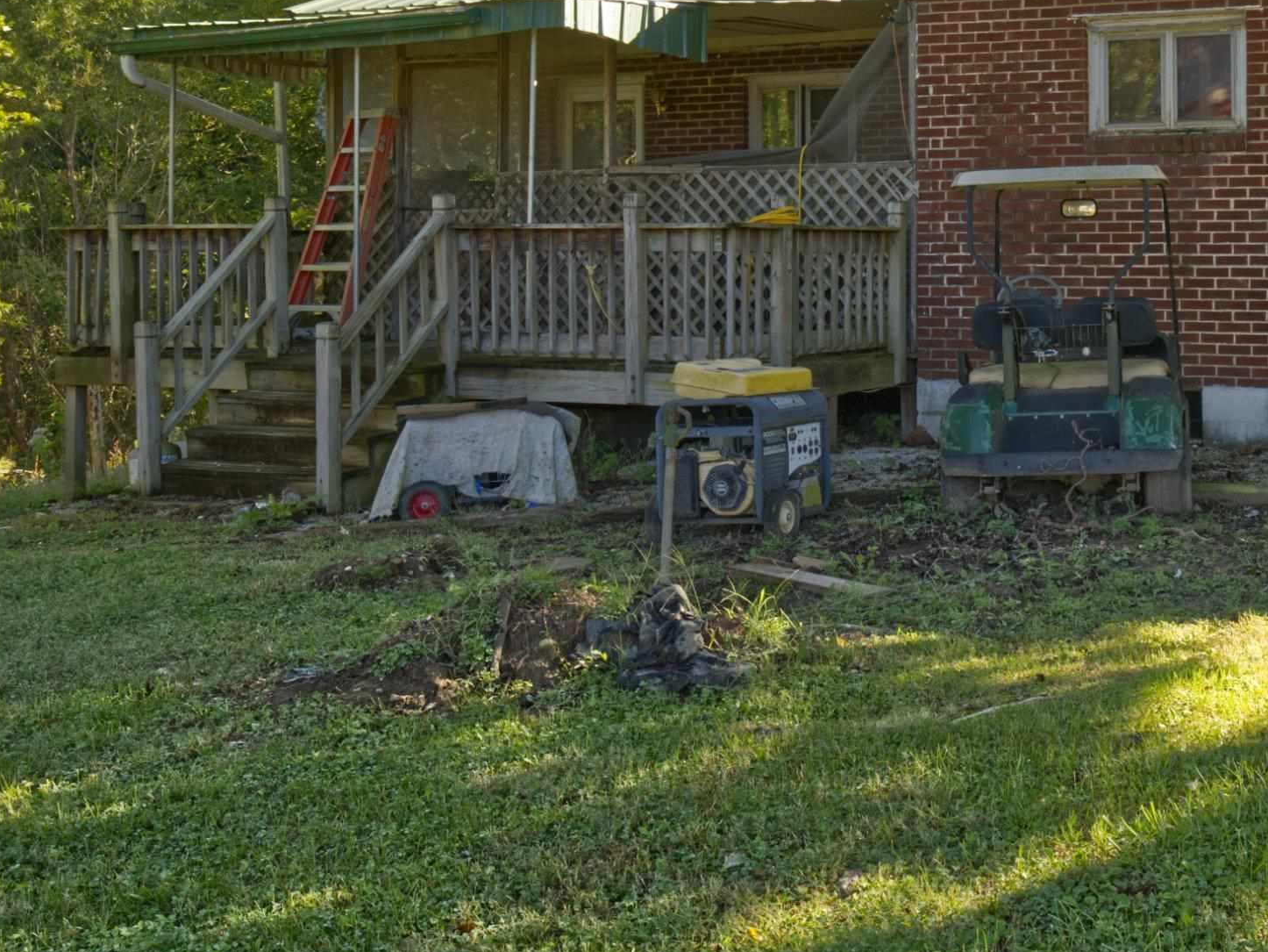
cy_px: 170
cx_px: 1086
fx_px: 1795
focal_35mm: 49
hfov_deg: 37.0
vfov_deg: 28.9
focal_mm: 24
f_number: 13
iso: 200
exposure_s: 1/25
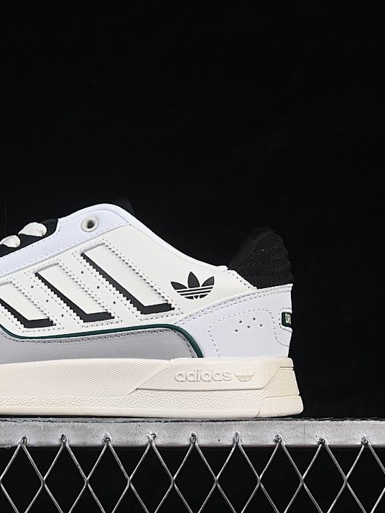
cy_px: 257
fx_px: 1615
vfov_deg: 18.0
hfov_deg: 13.5
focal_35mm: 109
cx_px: 35
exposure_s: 1/80
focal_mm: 50
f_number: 8
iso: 160
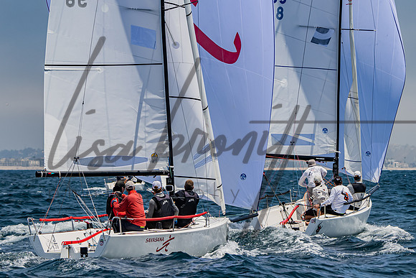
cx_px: 235
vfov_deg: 5.5
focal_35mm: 250
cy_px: 200
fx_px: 2895
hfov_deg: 8.2
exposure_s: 1/2000
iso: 400
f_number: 6.3
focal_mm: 155
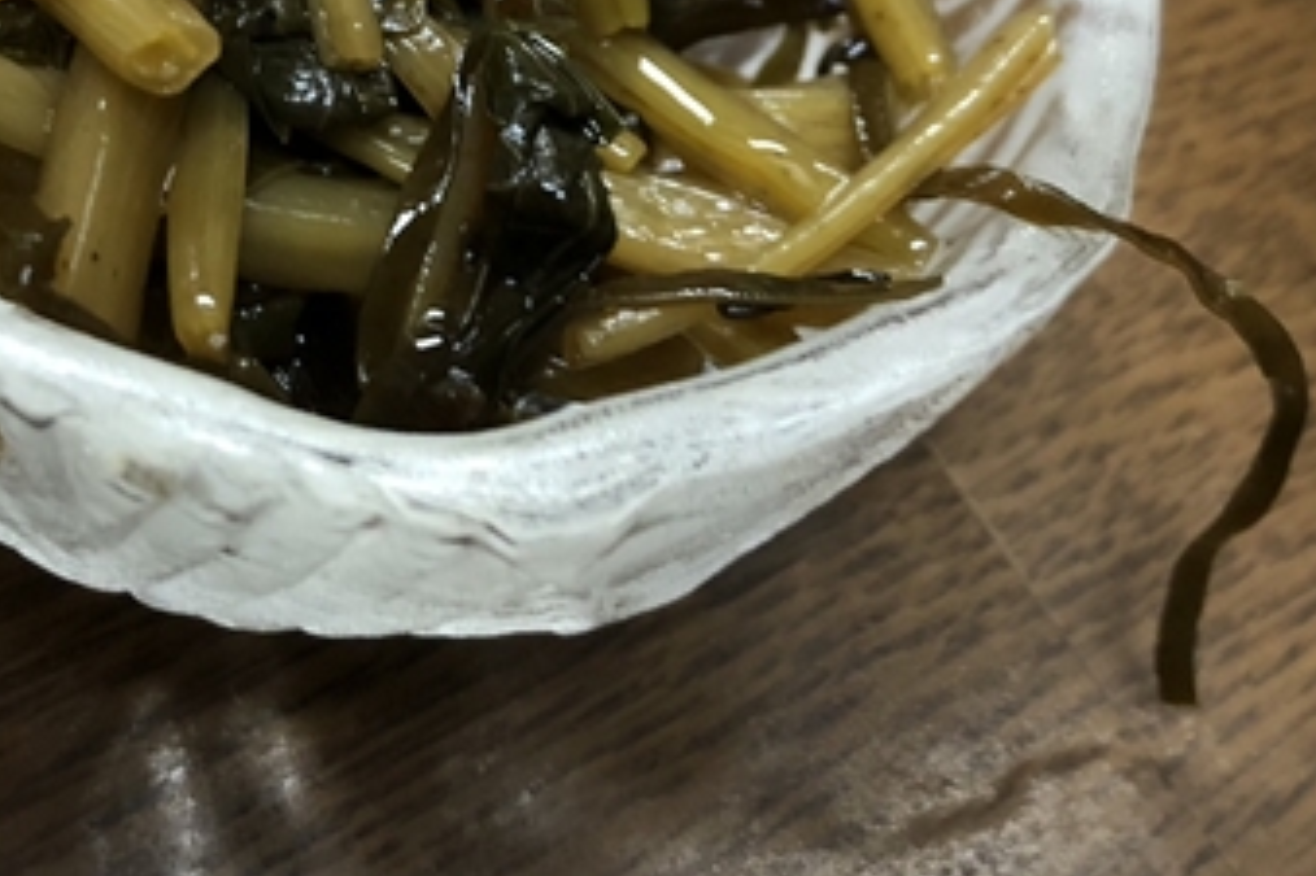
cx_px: 526
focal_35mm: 69
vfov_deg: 19.2
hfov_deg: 29.2
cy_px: 0
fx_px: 2521
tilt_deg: -46.9
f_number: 1.8
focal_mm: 4
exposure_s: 1/17
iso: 80
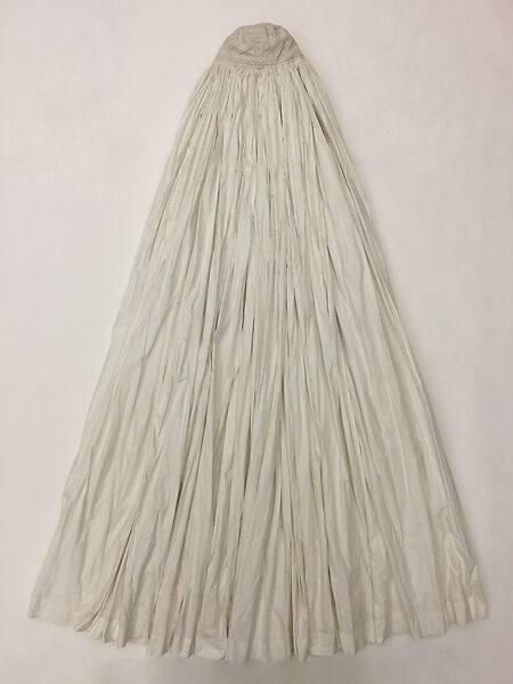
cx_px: 256
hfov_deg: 45.4
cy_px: 342
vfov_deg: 58.4
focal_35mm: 31
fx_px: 613
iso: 32
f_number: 2.4
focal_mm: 3.3
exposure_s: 1/120
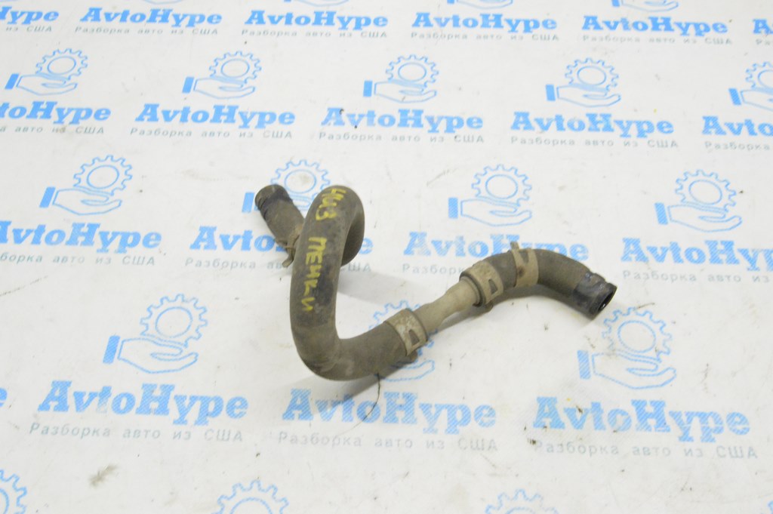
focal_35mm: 34
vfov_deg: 38.3
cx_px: 386
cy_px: 257
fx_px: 740
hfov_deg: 55.1
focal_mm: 23
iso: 6400
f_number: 20
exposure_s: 1/15
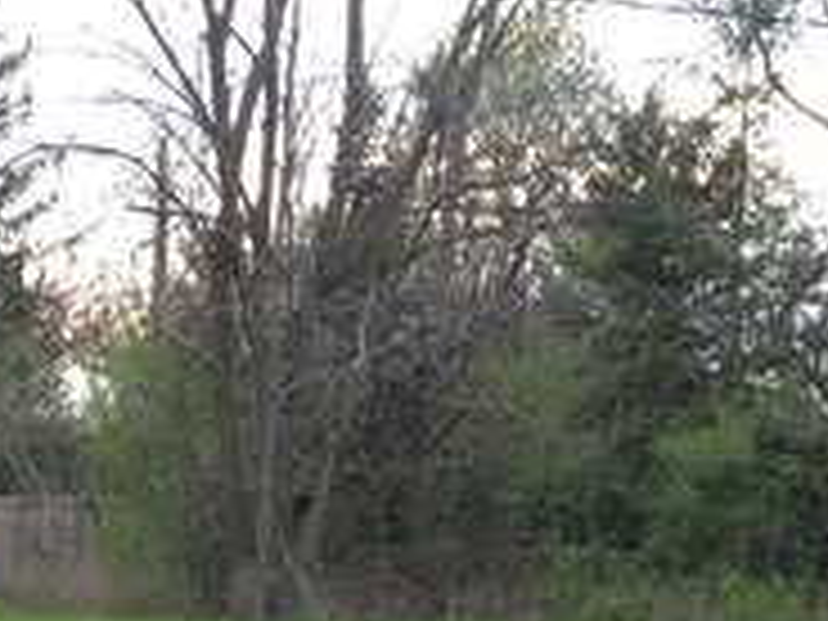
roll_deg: -2.2
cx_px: 220
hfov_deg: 17.0
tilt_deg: -9.4
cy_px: 958
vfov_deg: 12.2
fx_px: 2751
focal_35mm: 115
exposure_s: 1/120
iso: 50
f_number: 2.4
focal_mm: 4.12
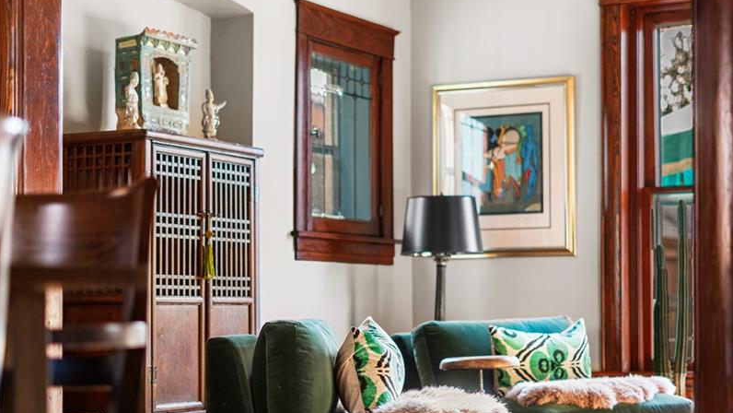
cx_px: 366
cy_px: 261
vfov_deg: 15.3
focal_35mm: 79
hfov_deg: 26.8
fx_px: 1536
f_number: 1.8
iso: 640
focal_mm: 50
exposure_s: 1/60
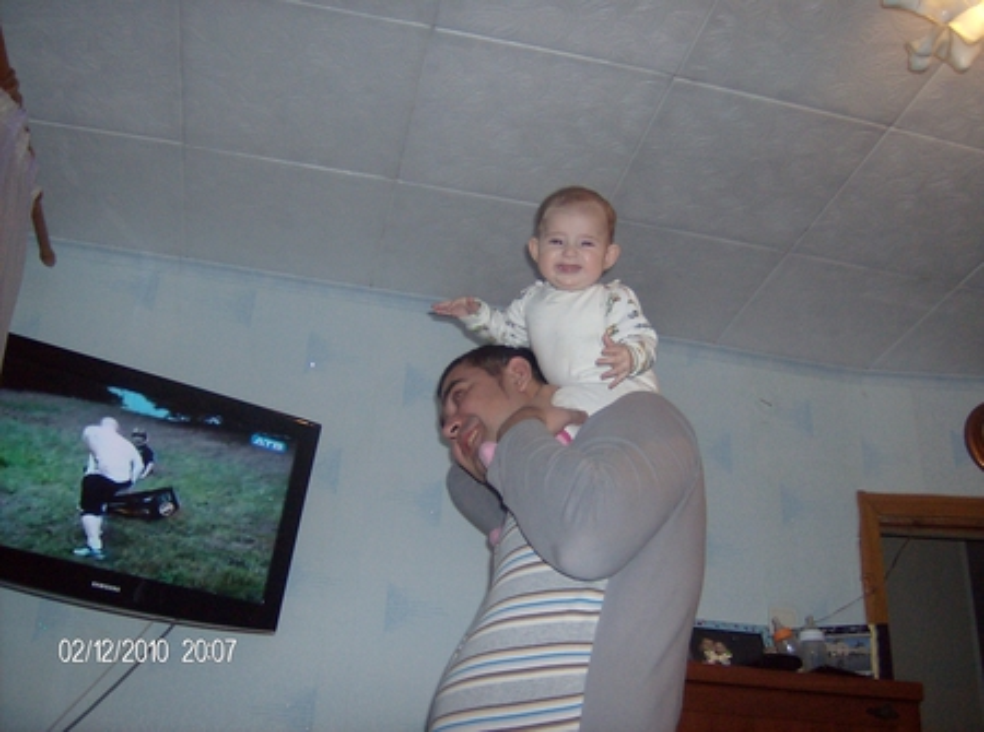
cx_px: 492
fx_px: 1021
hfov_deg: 51.5
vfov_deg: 39.5
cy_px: 366
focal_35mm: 36
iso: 200
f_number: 2.8
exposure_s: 1/60
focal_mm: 6
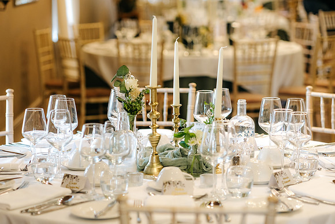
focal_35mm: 105
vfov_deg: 13.1
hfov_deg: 19.5
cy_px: 109
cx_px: 168
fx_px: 974
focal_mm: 85
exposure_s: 1/80
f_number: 2.5
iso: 500
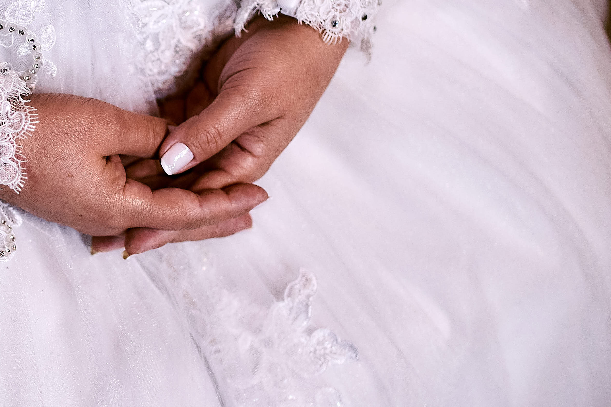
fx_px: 1511
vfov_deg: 15.4
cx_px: 36
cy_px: 179
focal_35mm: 89
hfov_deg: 22.2
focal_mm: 35
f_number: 1.8
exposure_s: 1/1250
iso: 1000
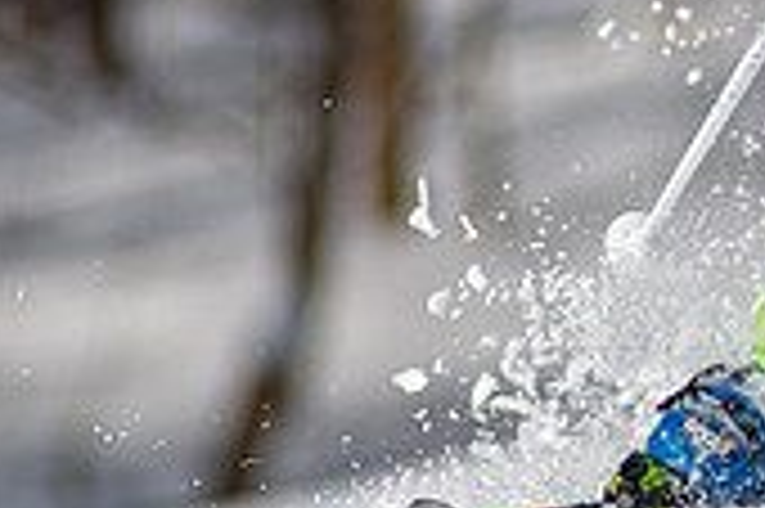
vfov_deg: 0.8
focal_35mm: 1671
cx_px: 1308
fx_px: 35474
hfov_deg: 1.2
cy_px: -180
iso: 100
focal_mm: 300
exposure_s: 1/6400
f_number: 2.8
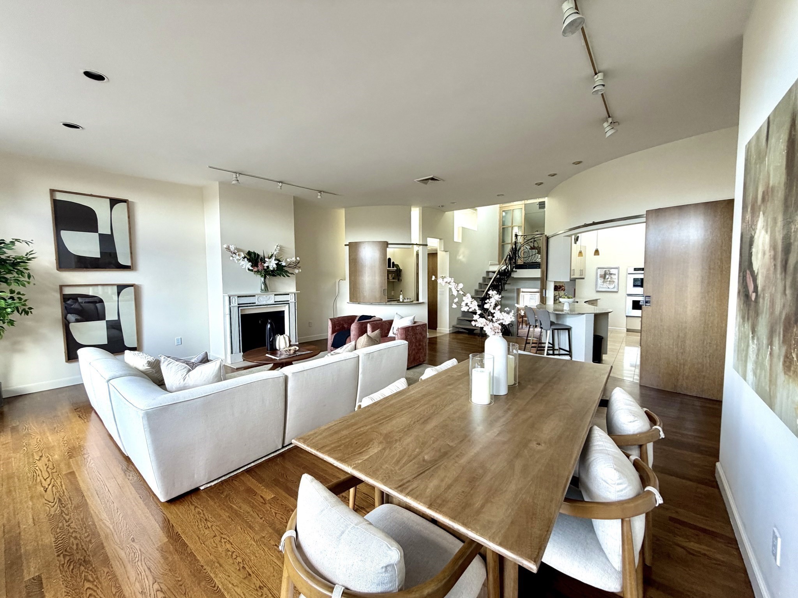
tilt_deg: -4.1
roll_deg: +0.7
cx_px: 399
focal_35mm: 14
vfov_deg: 85.7
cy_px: 299
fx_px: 323
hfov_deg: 102.1
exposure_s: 1/121
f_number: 2.2
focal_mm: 2.22
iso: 160
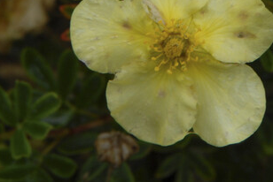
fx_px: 2085
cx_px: 204
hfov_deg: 7.5
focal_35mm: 275
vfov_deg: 5.0
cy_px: -97
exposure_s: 1/80
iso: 200
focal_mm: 55
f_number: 13
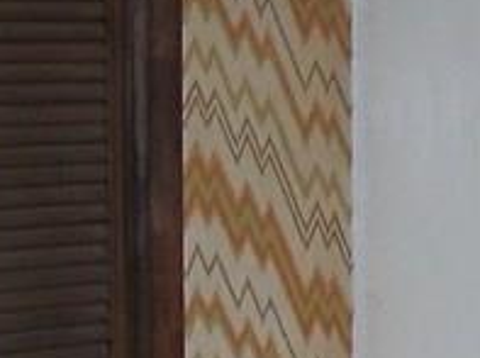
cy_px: 451
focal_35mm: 198
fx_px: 2741
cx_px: 719
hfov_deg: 9.7
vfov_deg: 7.4
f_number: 2.8
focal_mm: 6.3
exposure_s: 1/60
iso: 140
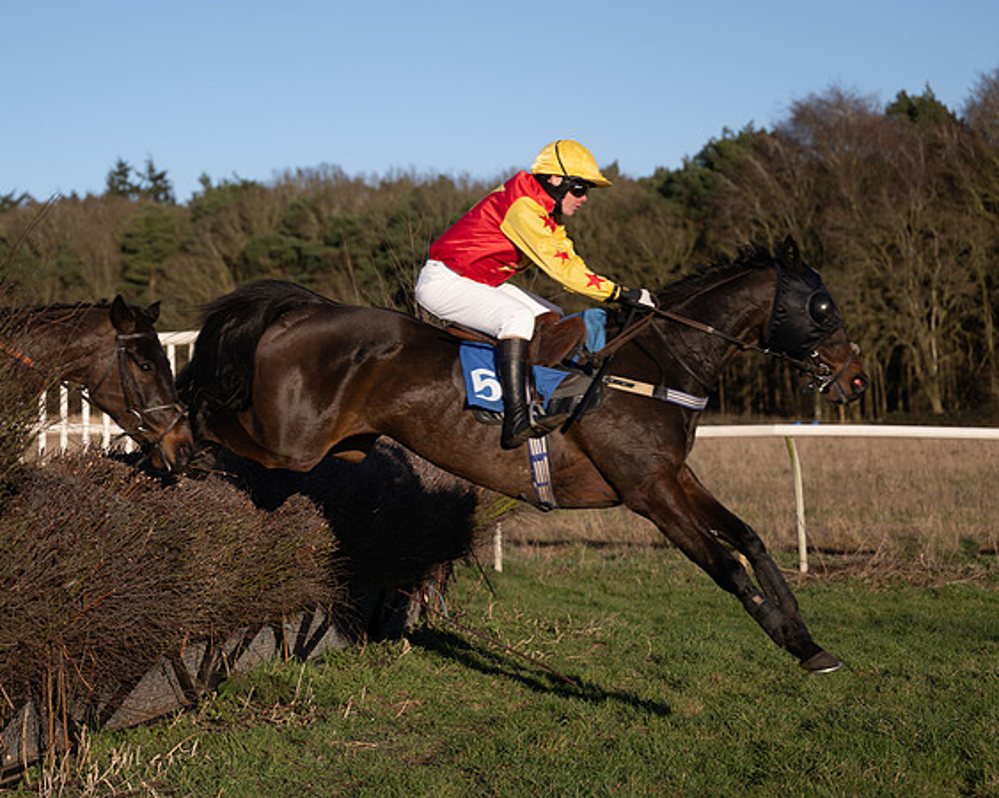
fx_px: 2941
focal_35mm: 100
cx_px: 280
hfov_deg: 19.2
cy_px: 401
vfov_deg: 15.5
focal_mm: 71
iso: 100
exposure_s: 1/2000
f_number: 2.8
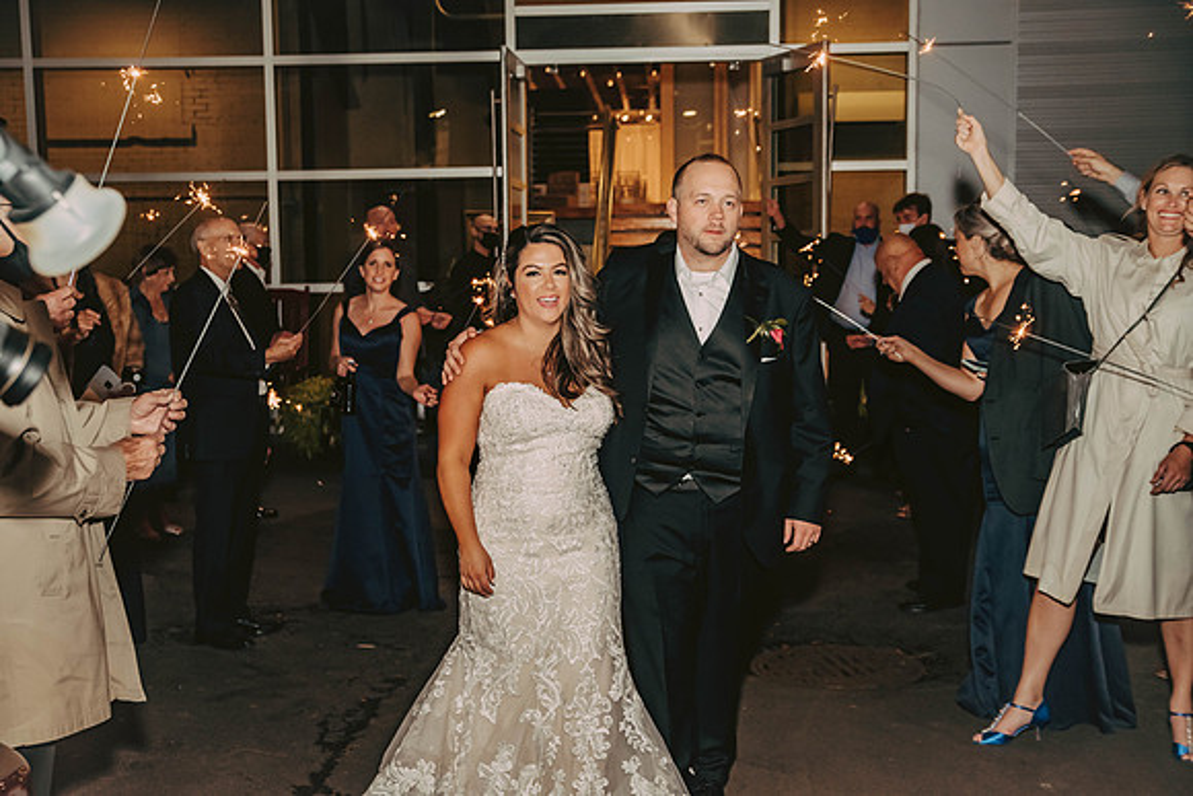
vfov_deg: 28.1
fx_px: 1591
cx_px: 596
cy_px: 398
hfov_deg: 41.1
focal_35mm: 48
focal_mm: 48
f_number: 4
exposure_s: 1/125
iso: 1250
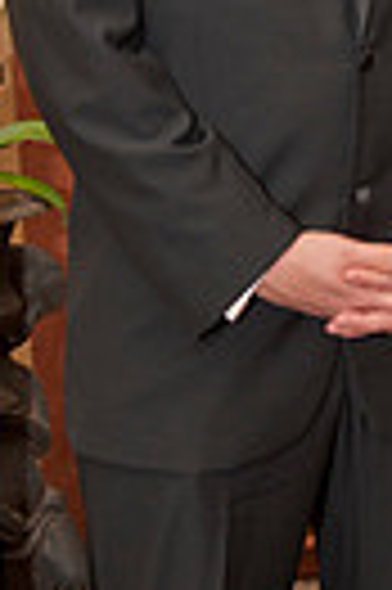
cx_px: 615
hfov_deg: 11.2
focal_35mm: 117
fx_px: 1916
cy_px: -32
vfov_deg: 17.0
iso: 250
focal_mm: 34
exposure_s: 1/100
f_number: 4
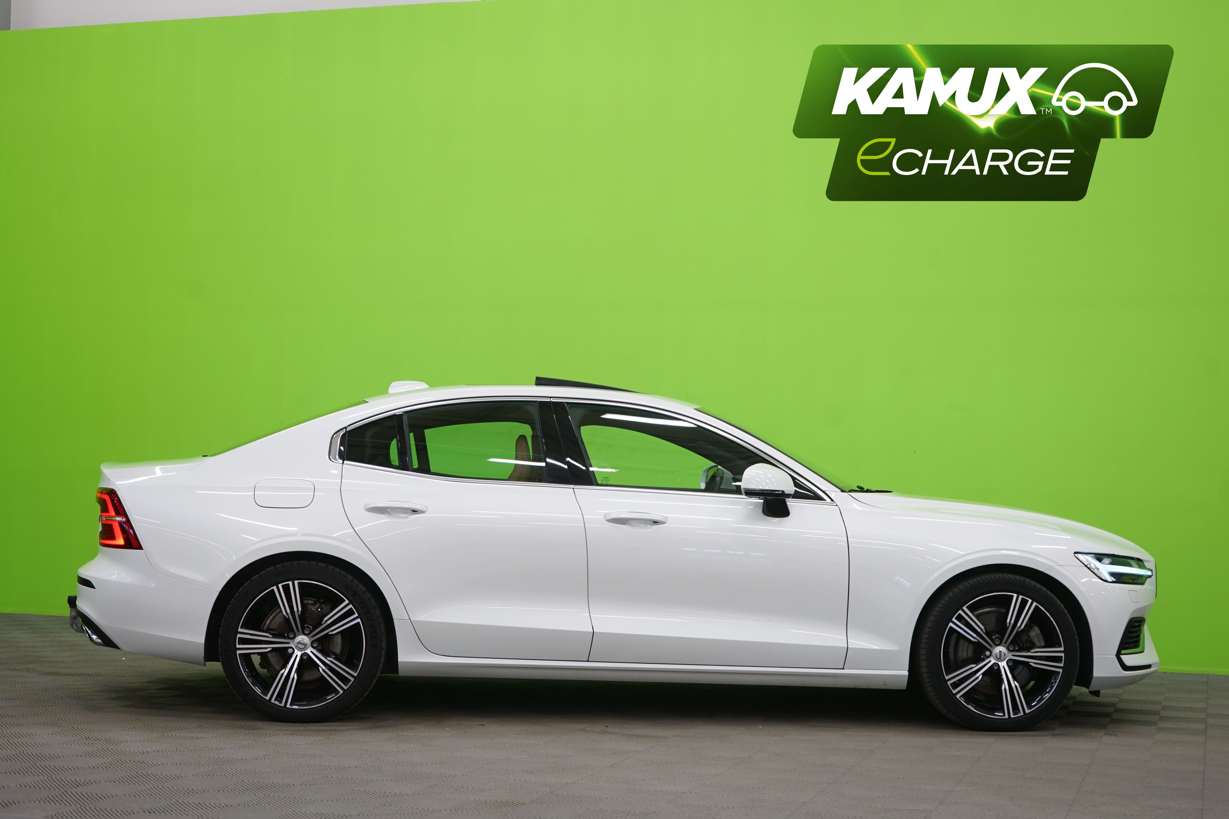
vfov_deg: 26.5
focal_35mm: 51
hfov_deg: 38.9
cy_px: 410
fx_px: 1741
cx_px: 614
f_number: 5
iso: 400
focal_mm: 51
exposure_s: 1/10
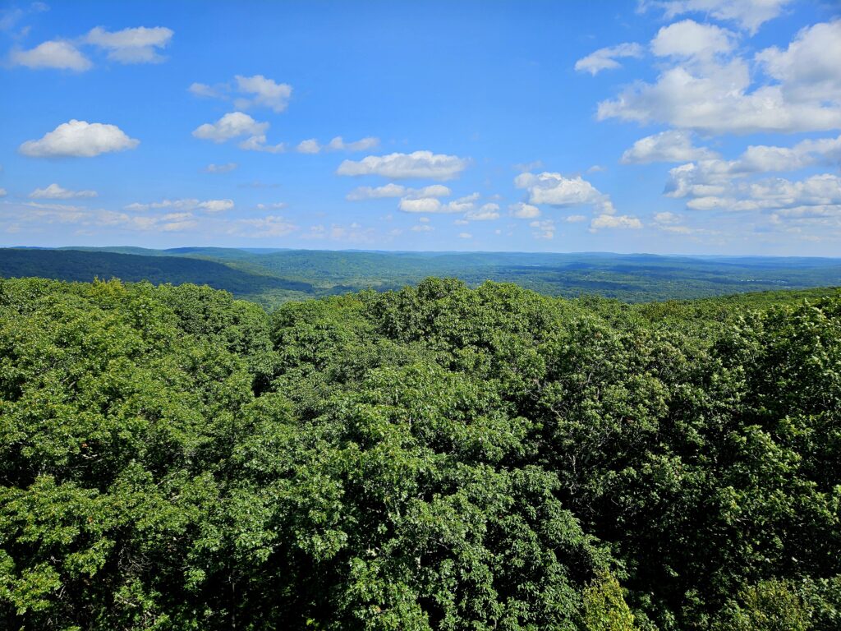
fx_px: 559
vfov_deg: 58.9
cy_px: 316
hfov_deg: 73.9
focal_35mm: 23
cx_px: 420
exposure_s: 1/2500
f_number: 1.8
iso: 25
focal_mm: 5.4
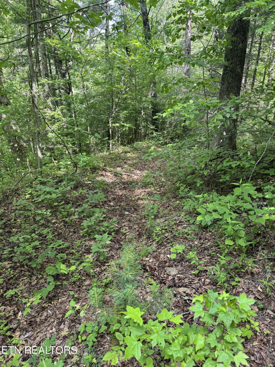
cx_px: 138
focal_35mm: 24
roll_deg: -2.5
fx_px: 254
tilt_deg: -27.3
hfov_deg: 56.8
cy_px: 184
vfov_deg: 71.6
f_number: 1.78
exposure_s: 1/121
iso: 80
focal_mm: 6.76
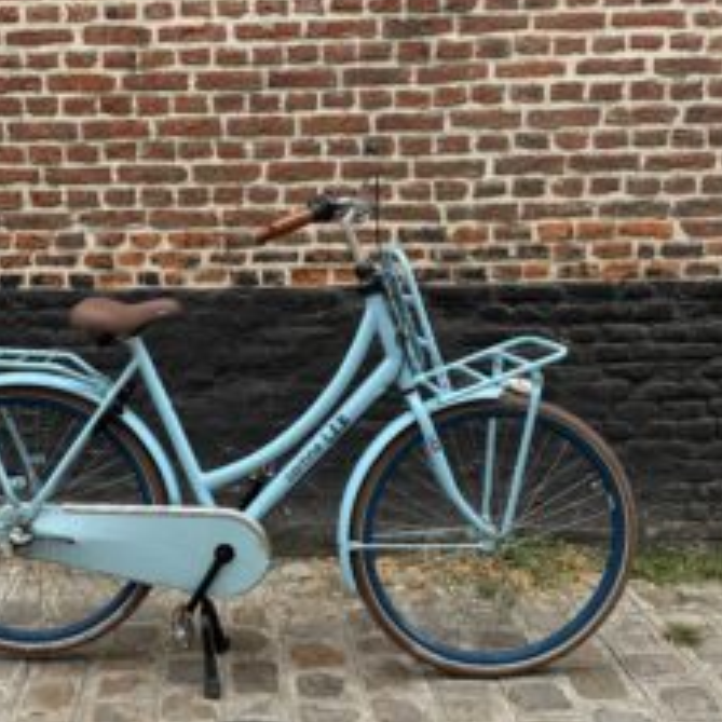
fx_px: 897
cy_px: 337
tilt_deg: -6.9
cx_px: 259
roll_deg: -0.5
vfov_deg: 43.8
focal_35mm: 38
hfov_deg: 43.4
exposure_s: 1/654
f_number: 1.78
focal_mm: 6.86
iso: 80
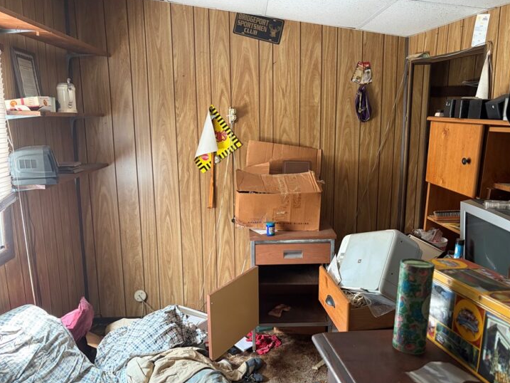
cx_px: 267
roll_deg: +1.2
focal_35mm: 29
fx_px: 427
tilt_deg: -10.6
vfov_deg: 48.2
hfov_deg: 61.6
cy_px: 204
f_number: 1.6
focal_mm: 5.96
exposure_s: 1/60
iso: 400
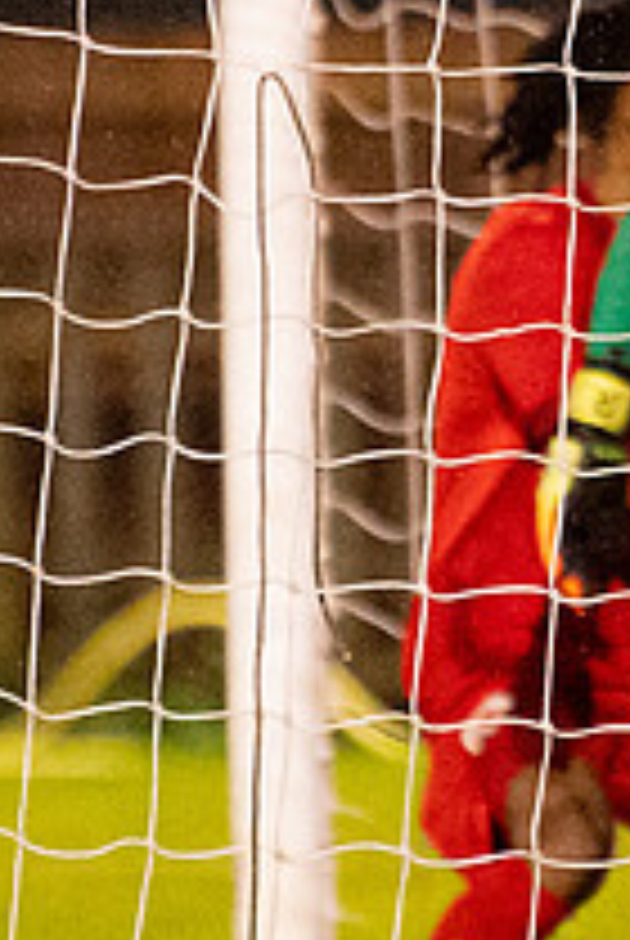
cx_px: 664
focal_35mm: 1073
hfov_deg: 1.3
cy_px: 529
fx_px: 28071
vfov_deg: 1.9
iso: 8000
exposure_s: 1/1250
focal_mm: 200
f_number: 2.8
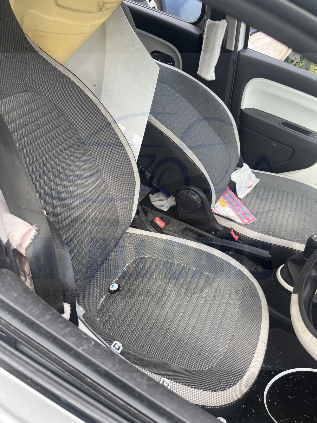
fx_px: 317
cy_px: 212
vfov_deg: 67.3
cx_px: 158
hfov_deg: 53.1
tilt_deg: -35.3
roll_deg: -8.8
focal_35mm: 26
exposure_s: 1/430
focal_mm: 5.1
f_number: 1.6
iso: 50
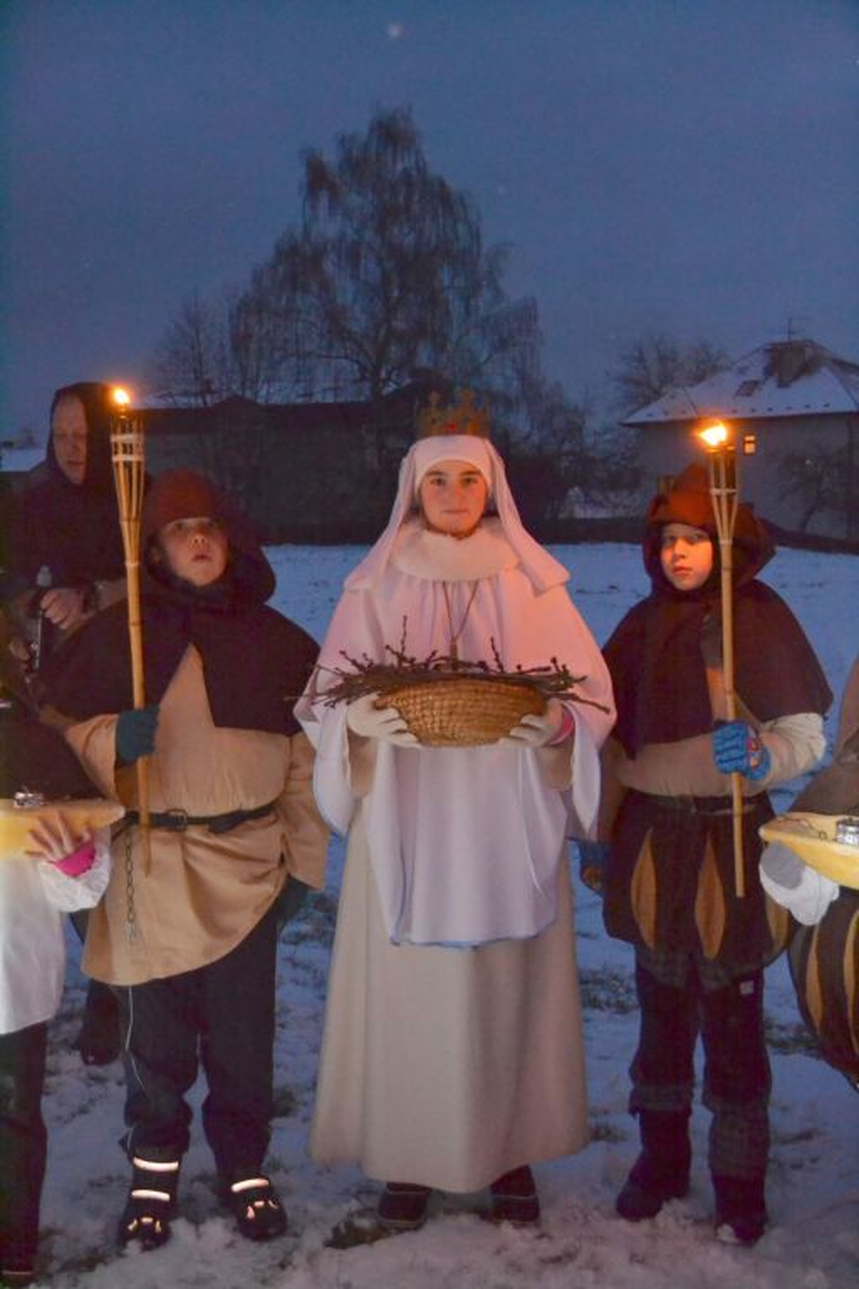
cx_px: 430
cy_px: 644
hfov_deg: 28.1
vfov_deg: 41.1
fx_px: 1718
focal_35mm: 48
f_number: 4.2
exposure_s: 1/60
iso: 3200
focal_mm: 32
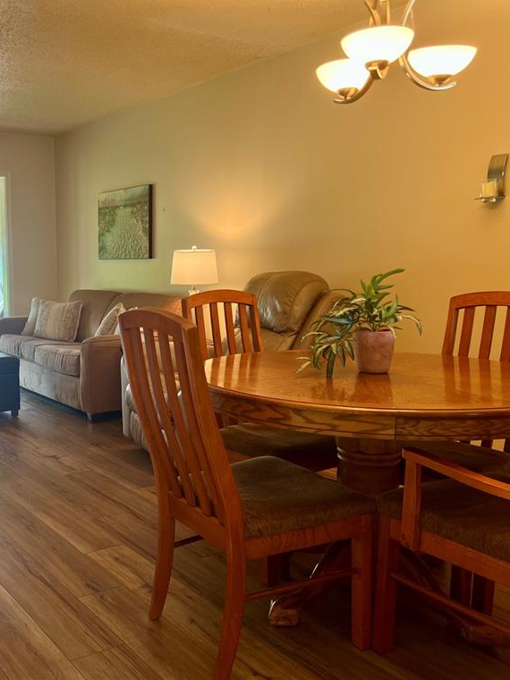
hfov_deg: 39.5
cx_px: 124
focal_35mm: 35
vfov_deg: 52.6
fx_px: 688
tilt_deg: -6.6
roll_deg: +2.0
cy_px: 338
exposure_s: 1/60
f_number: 1.5
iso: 80
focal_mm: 5.7
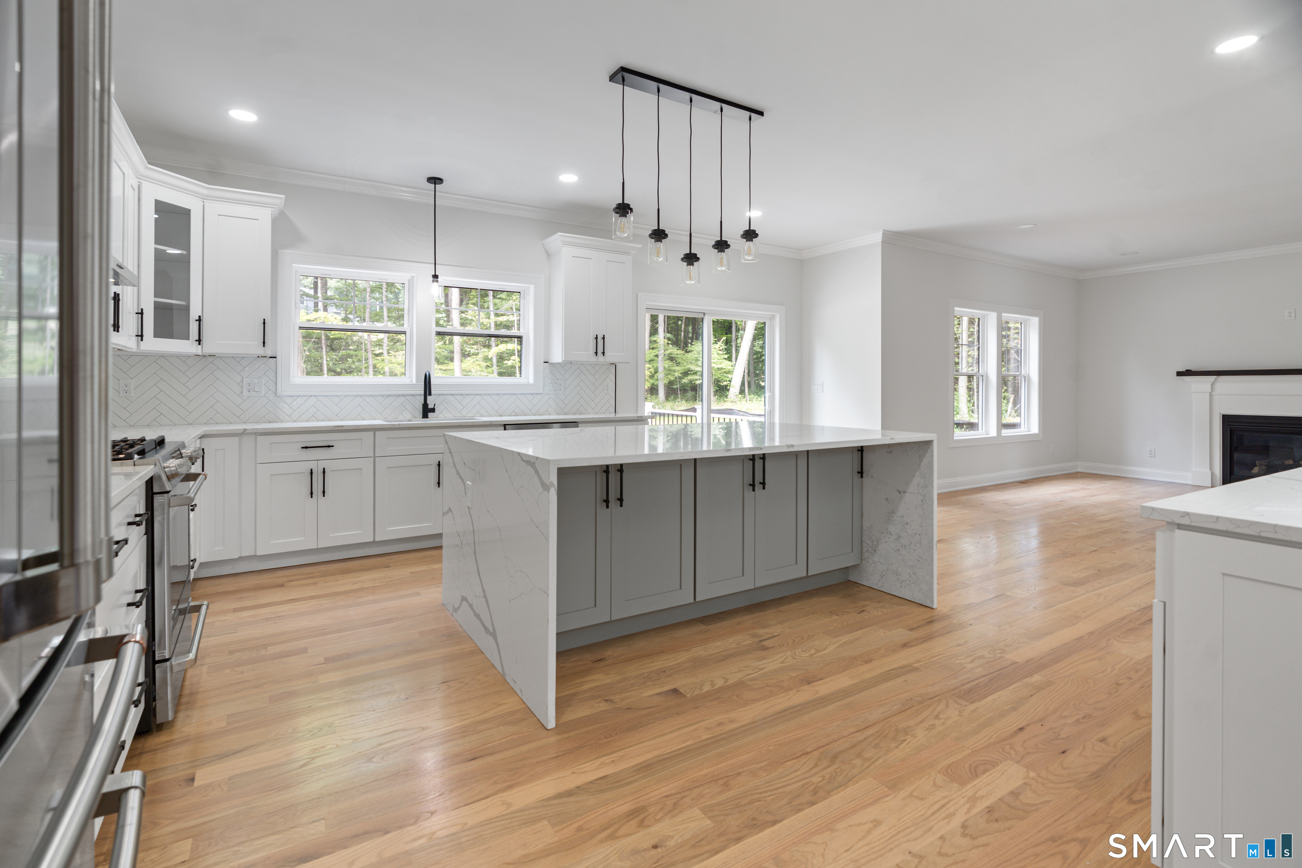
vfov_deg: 73.7
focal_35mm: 16
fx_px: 579
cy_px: 434
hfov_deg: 96.7
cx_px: 651
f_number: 5.6
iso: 250
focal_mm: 16
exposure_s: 1/8
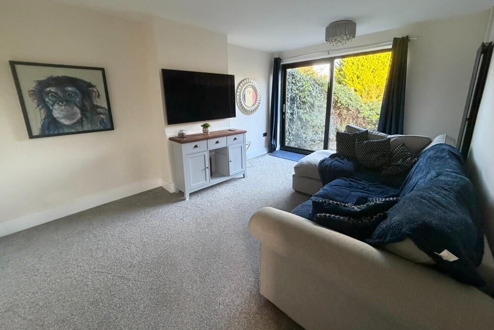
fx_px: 206
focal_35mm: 15
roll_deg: +1.0
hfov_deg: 100.4
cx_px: 250
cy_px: 145
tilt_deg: -11.9
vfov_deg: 77.0
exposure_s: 1/60
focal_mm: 2.22
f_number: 2.2
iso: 500
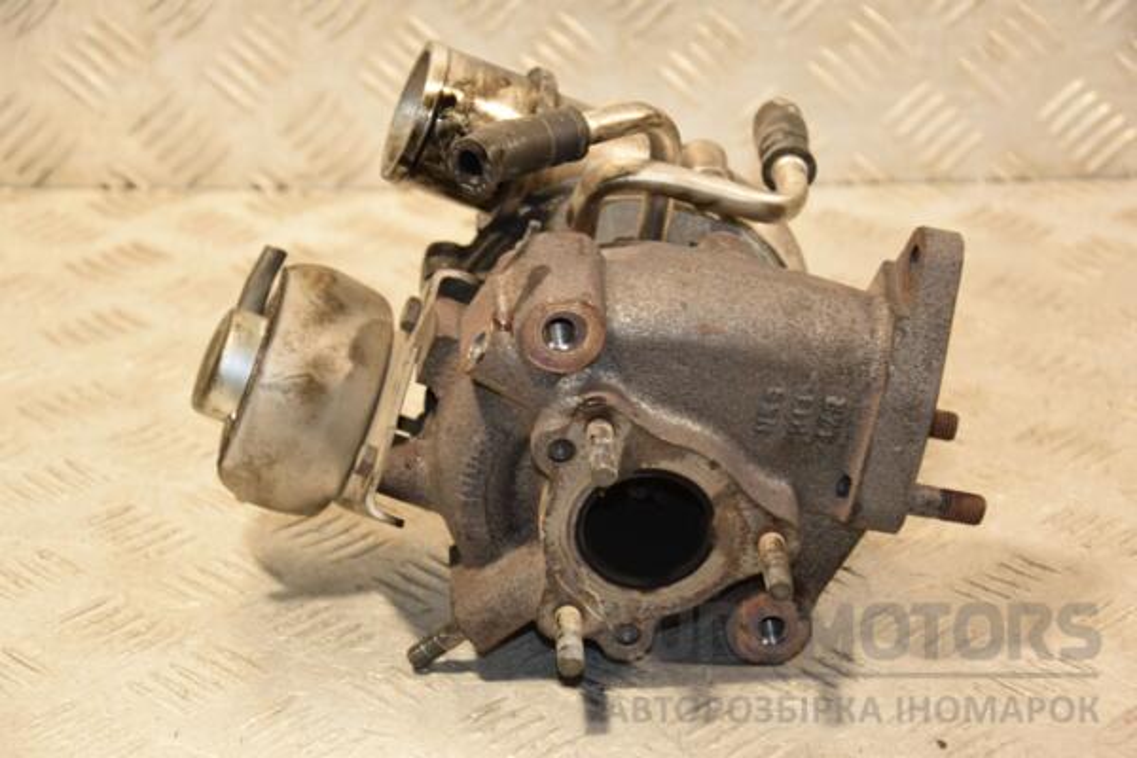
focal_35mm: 99
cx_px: 568
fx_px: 3127
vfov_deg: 13.8
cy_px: 379
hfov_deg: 20.6
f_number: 5.3
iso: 800
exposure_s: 1/100
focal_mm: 66
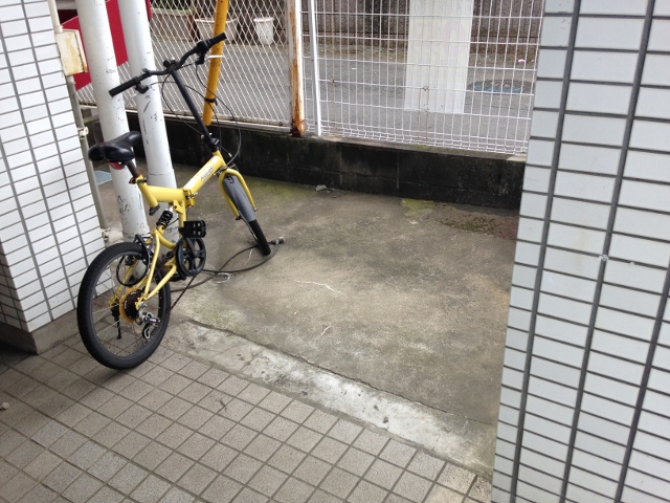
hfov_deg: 55.4
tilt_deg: -26.9
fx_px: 639
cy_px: 252
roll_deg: +3.3
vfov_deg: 42.9
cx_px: 335
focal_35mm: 33
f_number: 2.4
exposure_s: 1/164
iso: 50
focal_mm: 4.12
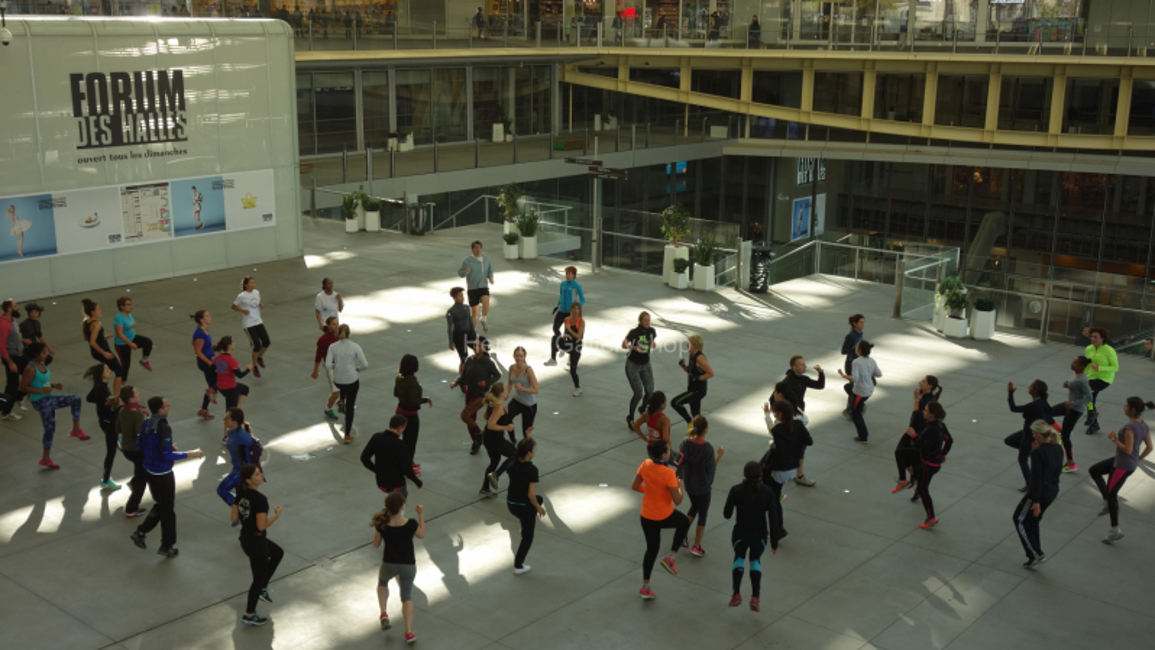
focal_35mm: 42
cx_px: 578
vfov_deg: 28.3
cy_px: 347
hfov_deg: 48.4
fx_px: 1286
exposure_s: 1/200
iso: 125
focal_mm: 14.75
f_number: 4
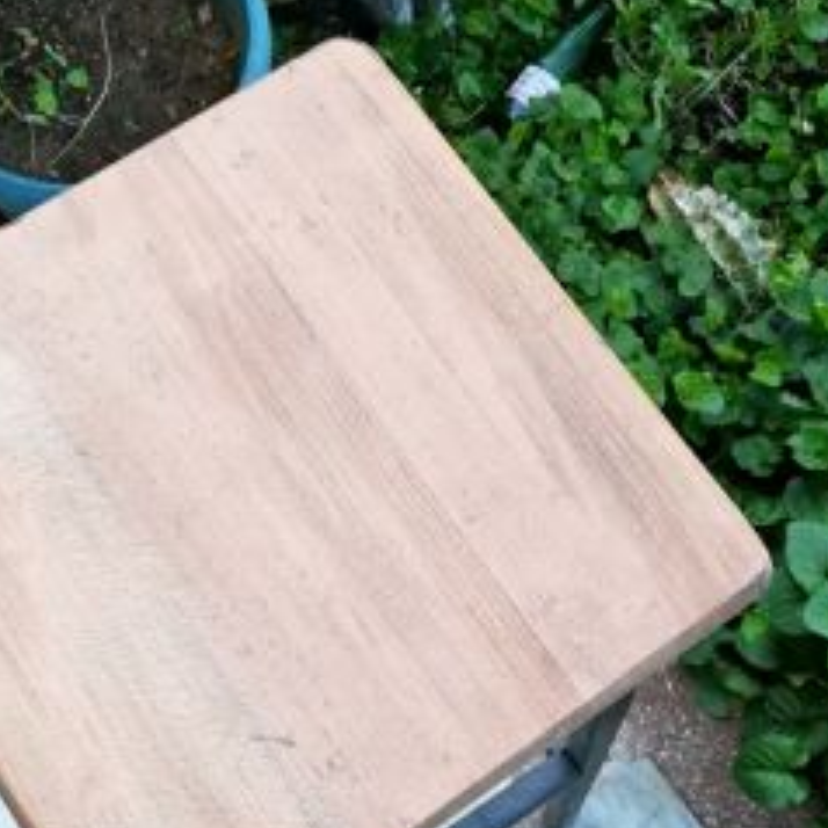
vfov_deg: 29.5
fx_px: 1570
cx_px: 327
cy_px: 470
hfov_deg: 29.5
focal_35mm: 58
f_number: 2.2
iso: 80
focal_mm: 3.83
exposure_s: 1/100
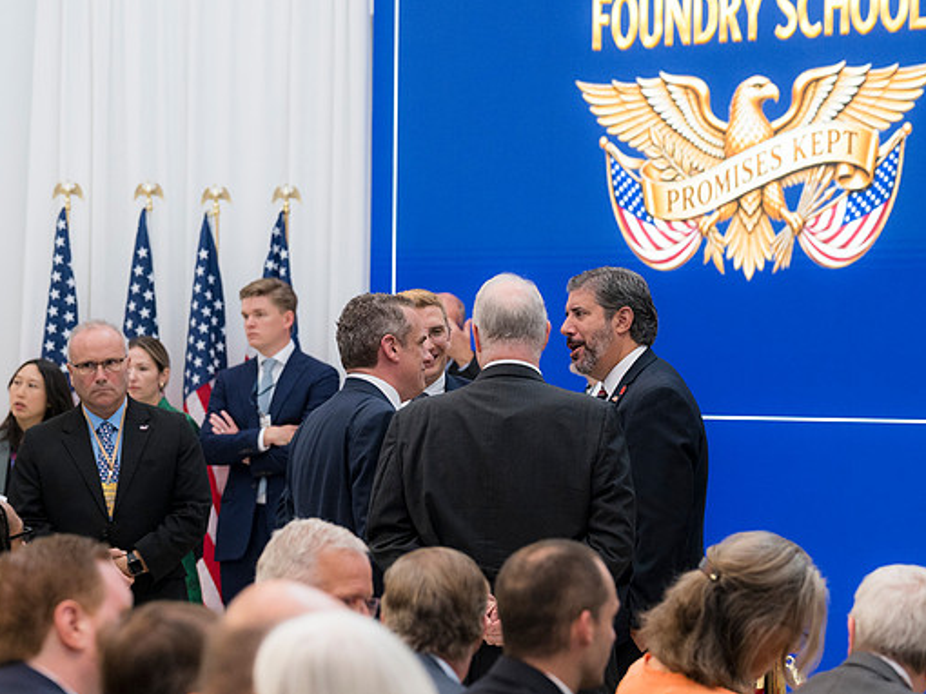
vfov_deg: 9.0
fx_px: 4385
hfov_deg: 12.1
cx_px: 472
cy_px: 345
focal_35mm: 164
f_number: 4
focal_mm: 100
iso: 1100
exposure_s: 1/160
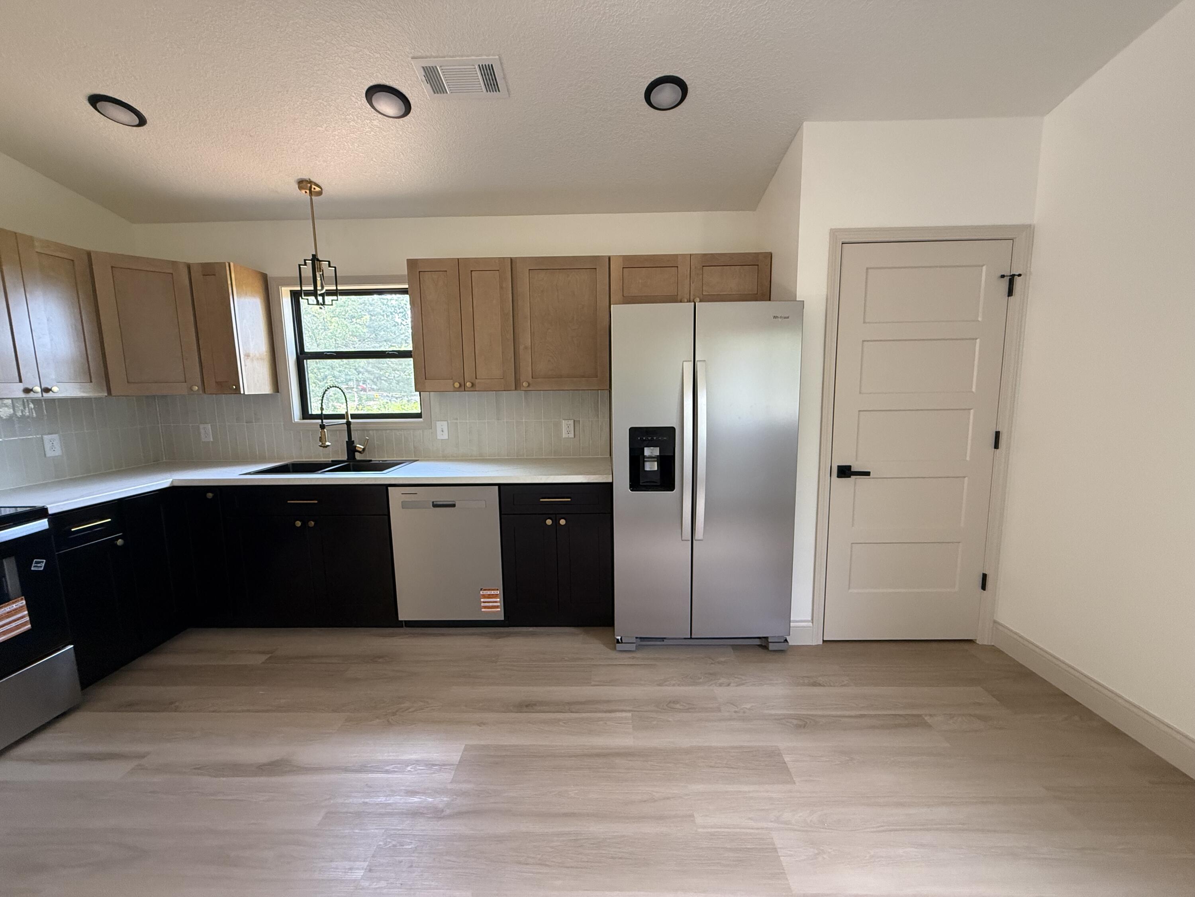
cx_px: 598
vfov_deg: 85.7
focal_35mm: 14
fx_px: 483
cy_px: 448
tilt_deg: -7.7
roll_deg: +0.6
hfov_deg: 102.1
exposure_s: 1/99
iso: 320
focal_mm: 2.22
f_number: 2.2
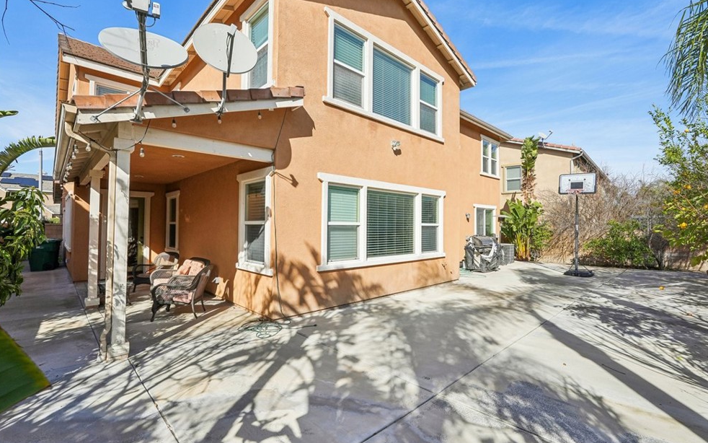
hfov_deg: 94.3
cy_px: 218
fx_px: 328
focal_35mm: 17
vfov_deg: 68.0
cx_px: 362
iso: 400
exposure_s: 1/1000
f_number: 8
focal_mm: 16
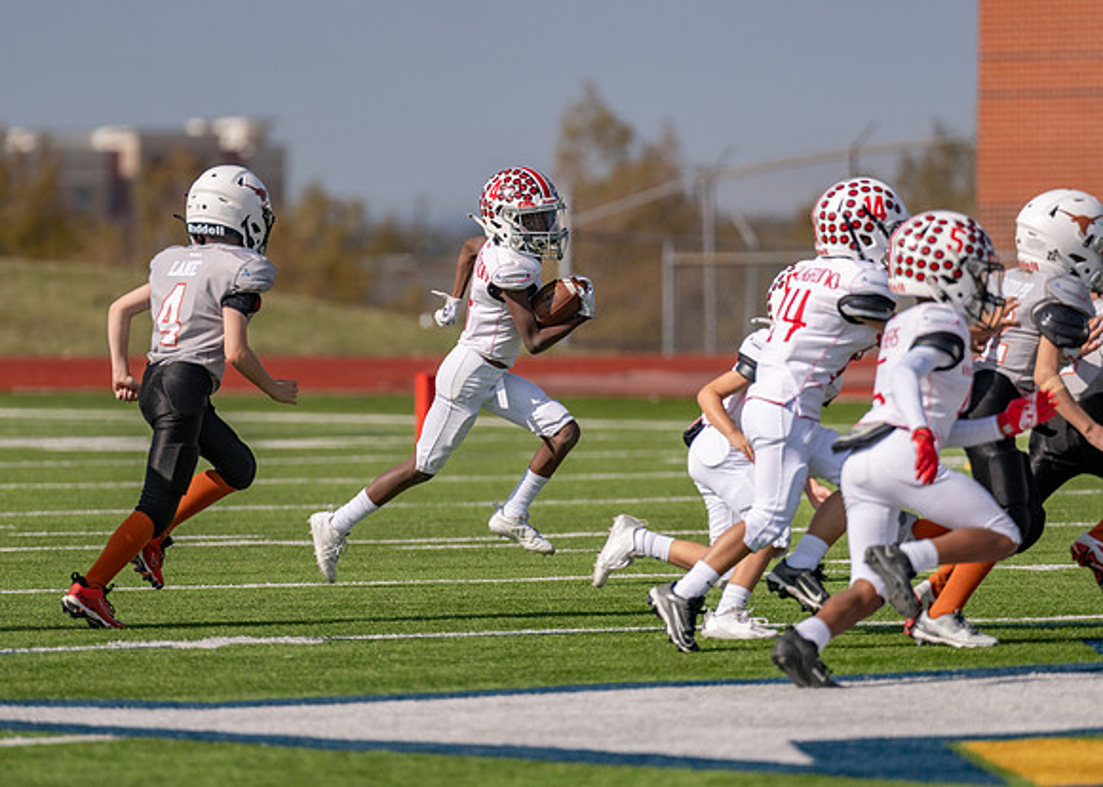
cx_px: 453
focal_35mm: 383
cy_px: 345
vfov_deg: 3.8
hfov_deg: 5.3
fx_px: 11980
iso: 160
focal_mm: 280
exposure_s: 1/4000
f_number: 4
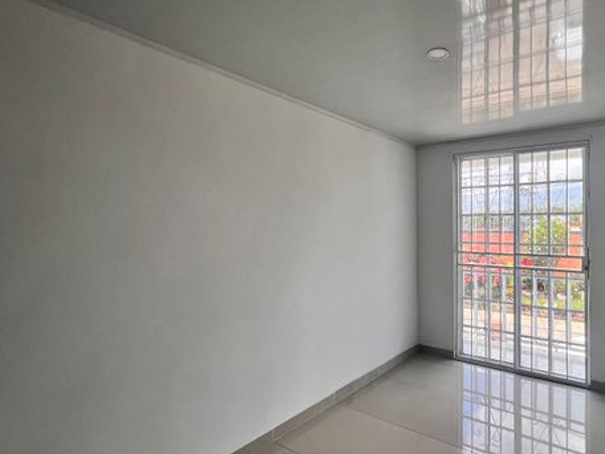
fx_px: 332
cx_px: 397
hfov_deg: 82.1
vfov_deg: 68.7
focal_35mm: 19
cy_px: 220
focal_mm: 1.57
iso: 40
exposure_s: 1/99
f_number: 1.8
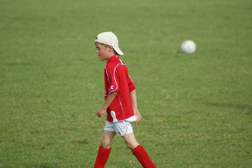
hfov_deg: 4.9
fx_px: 2940
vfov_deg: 3.3
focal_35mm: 420
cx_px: 126
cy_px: 84
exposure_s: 1/500
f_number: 5.6
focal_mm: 280
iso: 160
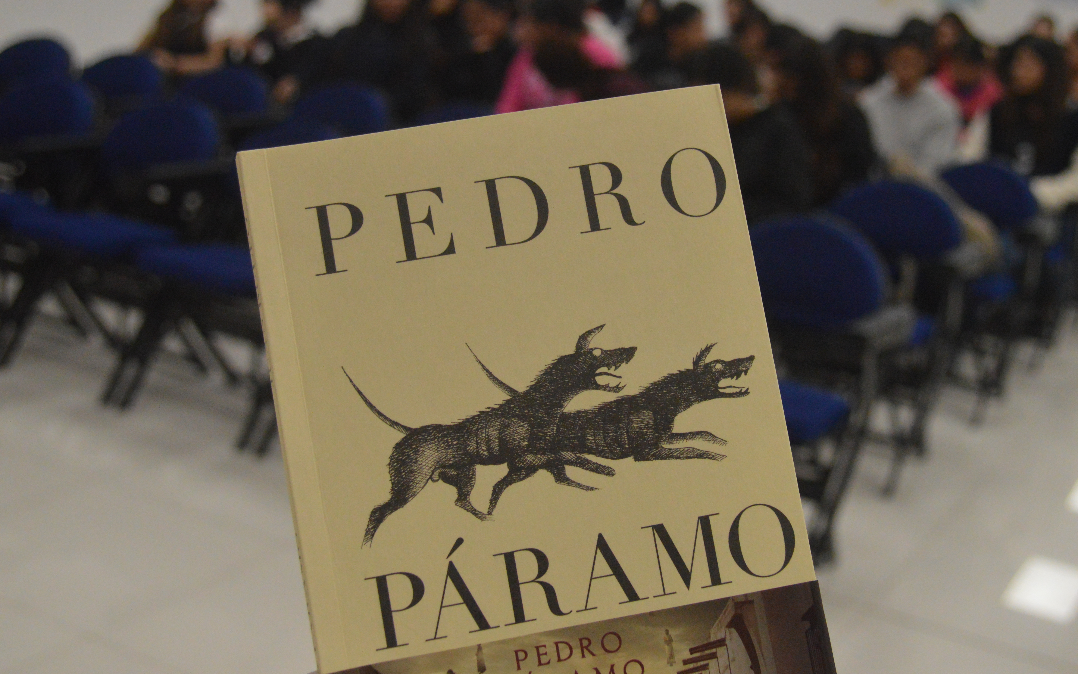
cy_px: 308
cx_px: 607
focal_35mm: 51
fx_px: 1498
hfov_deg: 39.5
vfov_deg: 25.3
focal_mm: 28
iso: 2500
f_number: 4.5
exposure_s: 1/500
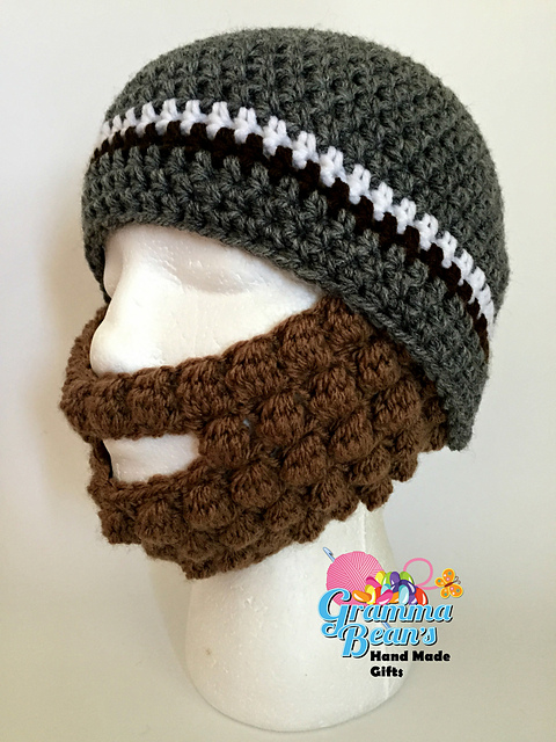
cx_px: 278
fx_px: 621
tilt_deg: -11.4
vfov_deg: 61.7
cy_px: 371
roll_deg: -0.7
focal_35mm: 29
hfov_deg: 48.2
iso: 250
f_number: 2.2
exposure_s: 1/15
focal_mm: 4.15
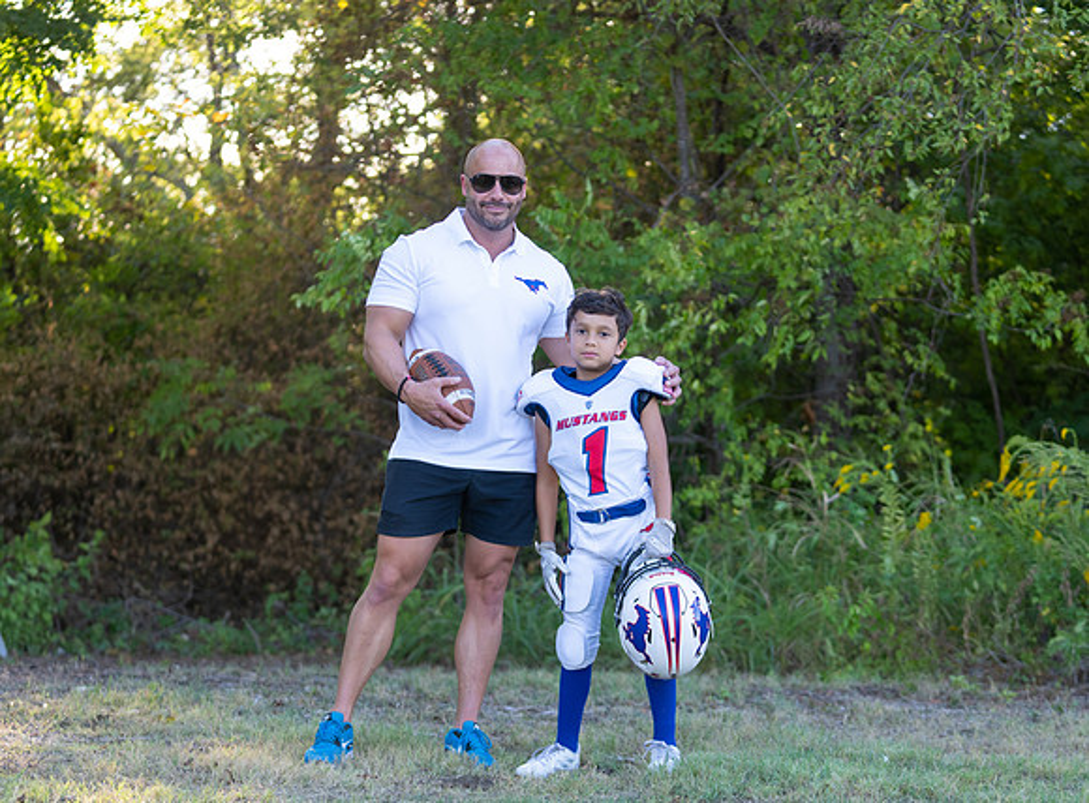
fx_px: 2650
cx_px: 530
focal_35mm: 85
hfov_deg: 23.2
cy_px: 454
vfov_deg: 17.2
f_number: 2.8
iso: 200
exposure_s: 1/320
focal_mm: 70
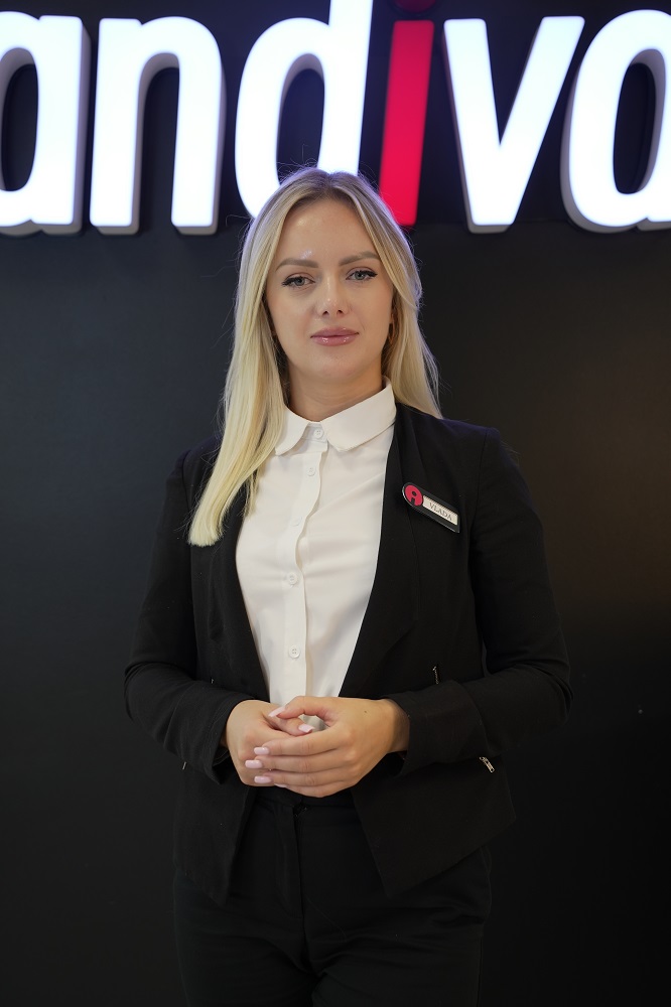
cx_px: 336
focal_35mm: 46
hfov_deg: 29.2
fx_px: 1287
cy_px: 504
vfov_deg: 42.8
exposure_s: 1/80
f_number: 4.5
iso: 320
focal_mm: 46
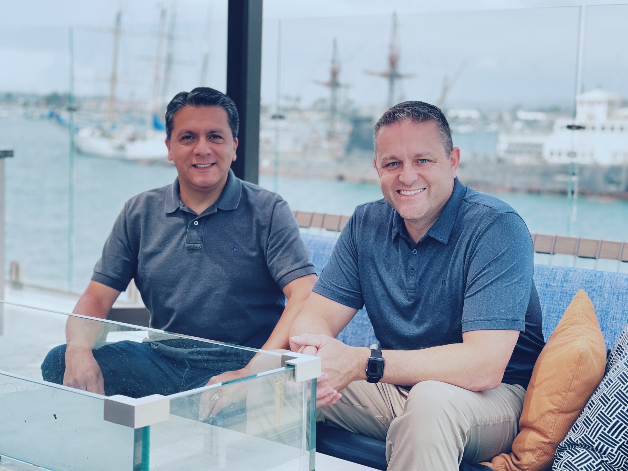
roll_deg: -1.9
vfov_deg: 22.9
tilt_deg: -5.8
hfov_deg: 30.3
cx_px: 314
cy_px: 236
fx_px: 1161
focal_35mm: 64
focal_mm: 7.5
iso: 20
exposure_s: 1/368
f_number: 2.2
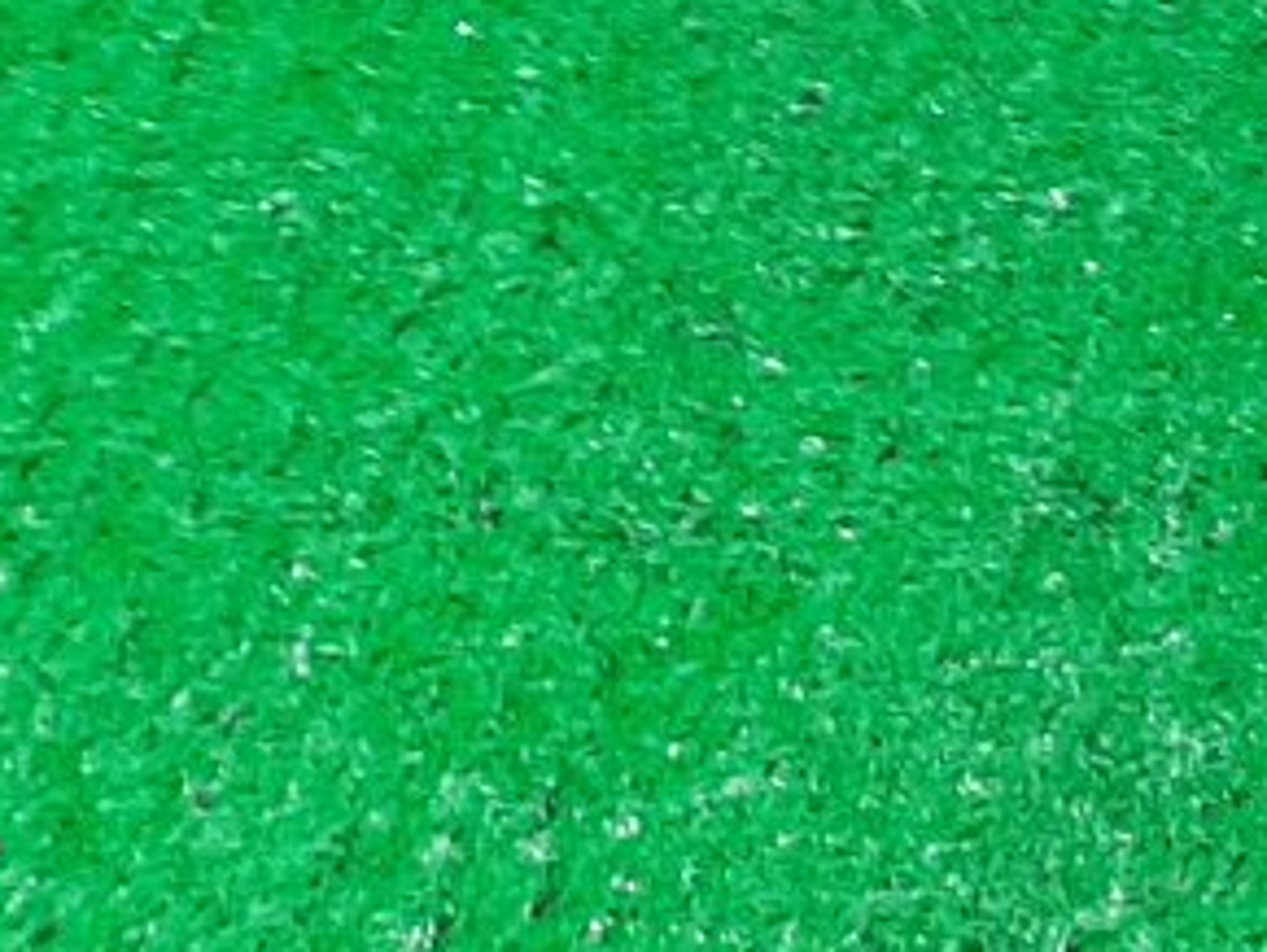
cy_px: -594
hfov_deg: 12.6
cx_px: 2827
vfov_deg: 11.0
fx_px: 4726
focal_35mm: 129
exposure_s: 1/50
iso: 148
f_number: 1.7
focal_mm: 3.93
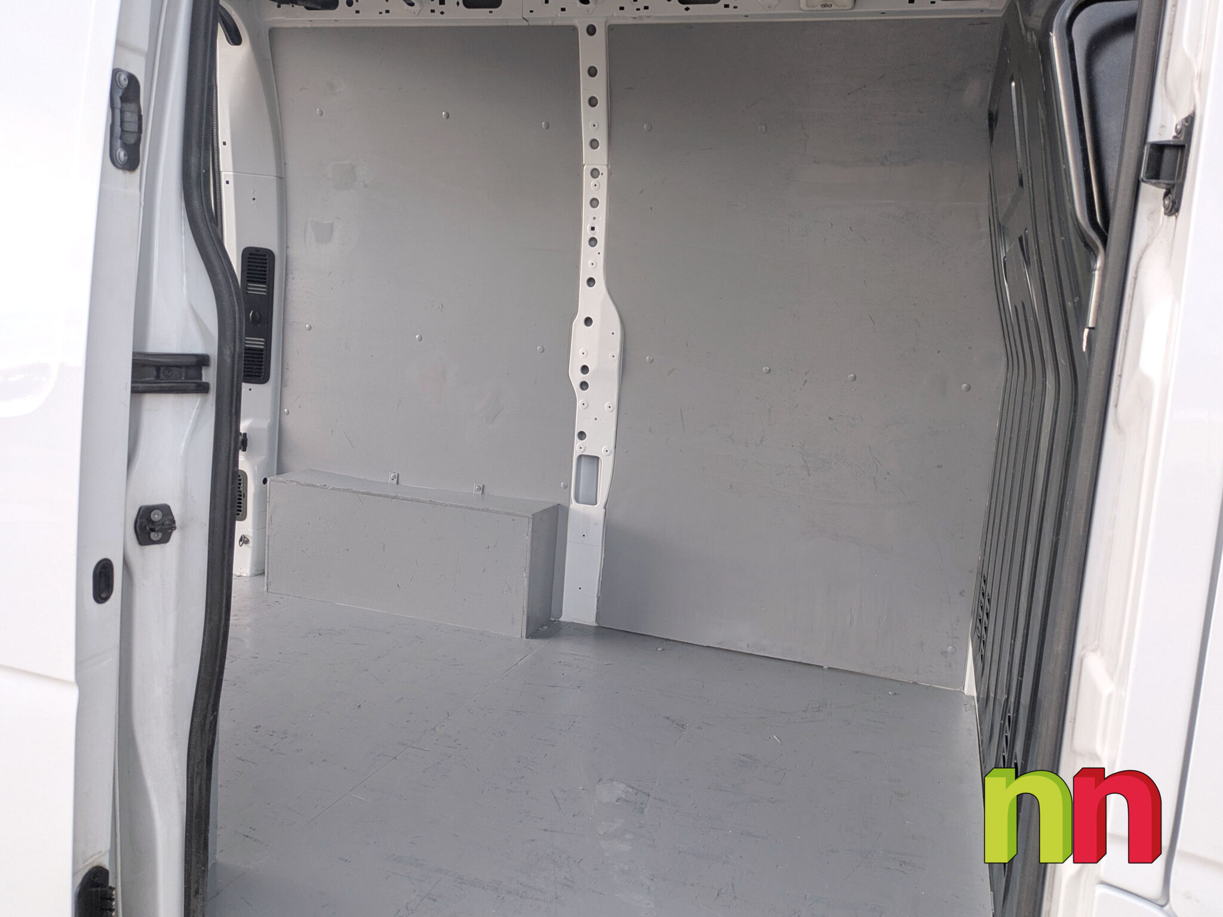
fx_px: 848
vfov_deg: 56.8
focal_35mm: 24
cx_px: 612
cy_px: 458
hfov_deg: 71.6
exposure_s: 1/3200
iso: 80
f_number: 1.8
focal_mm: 6.86
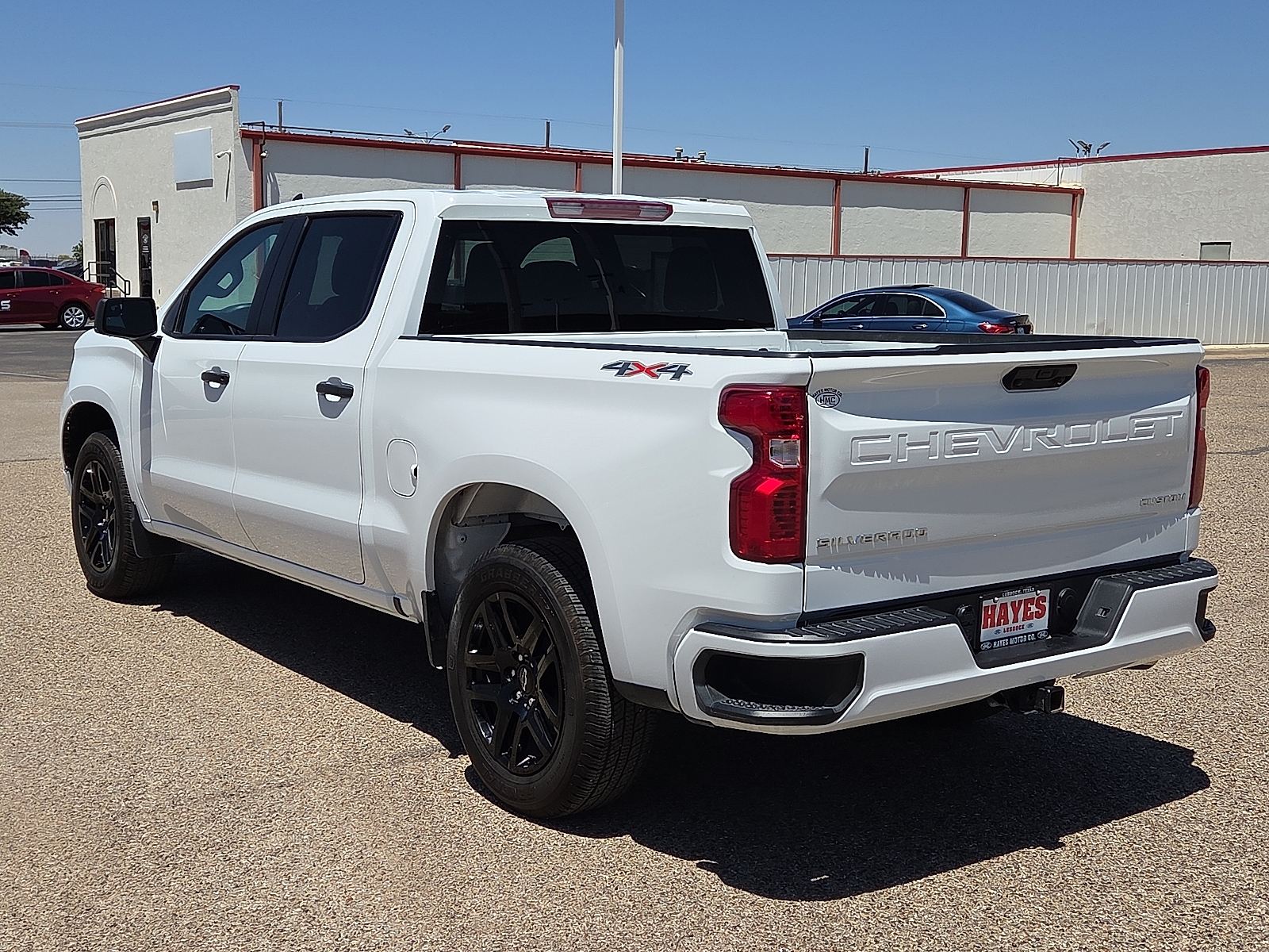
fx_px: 1540
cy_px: 476
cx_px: 634
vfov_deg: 34.3
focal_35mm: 42
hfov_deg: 44.8
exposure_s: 1/10000
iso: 66
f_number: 1.8
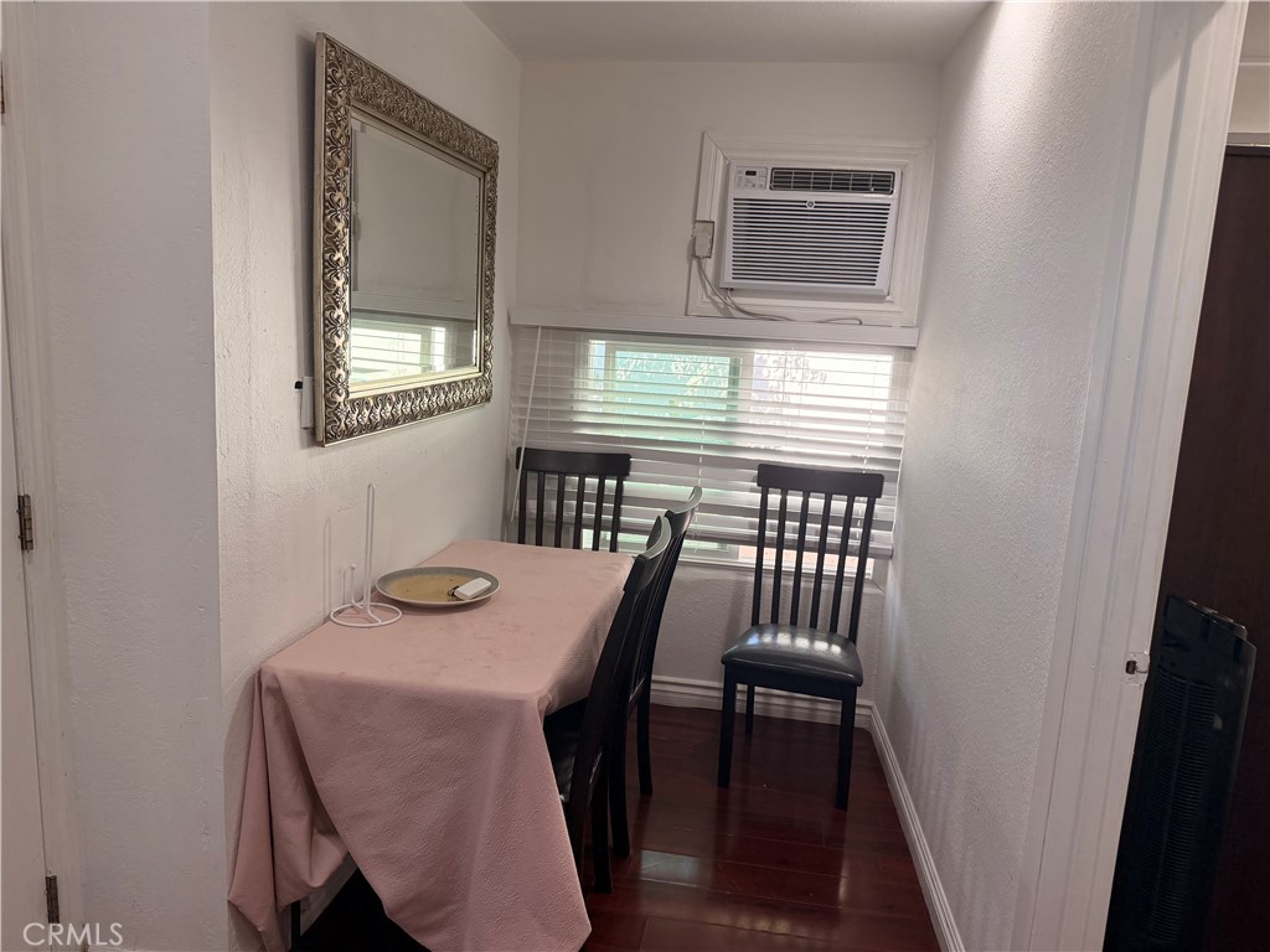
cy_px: 476
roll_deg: -2.2
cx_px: 635
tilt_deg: -9.6
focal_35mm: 24
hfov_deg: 71.6
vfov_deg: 56.8
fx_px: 881
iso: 200
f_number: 1.78
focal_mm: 6.76
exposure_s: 1/217
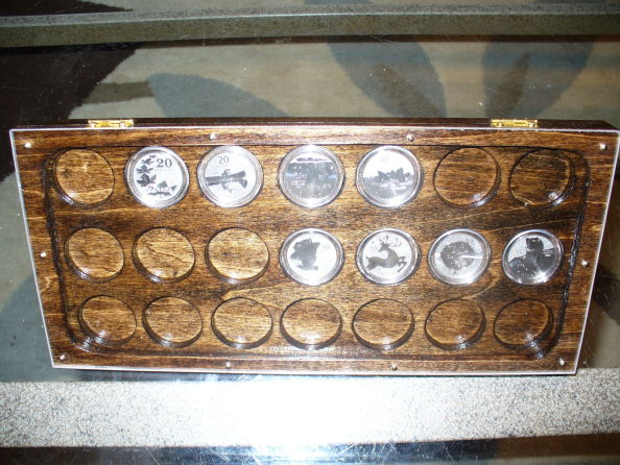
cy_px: 232
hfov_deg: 50.1
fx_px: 663
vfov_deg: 38.7
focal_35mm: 37
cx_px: 310
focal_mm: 6.1
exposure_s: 1/30
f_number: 2.8
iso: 80
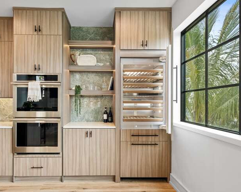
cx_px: 103
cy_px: 94
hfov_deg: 79.9
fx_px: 143
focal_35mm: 20
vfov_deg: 68.1
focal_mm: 11
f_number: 7.1
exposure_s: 1/30
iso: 640
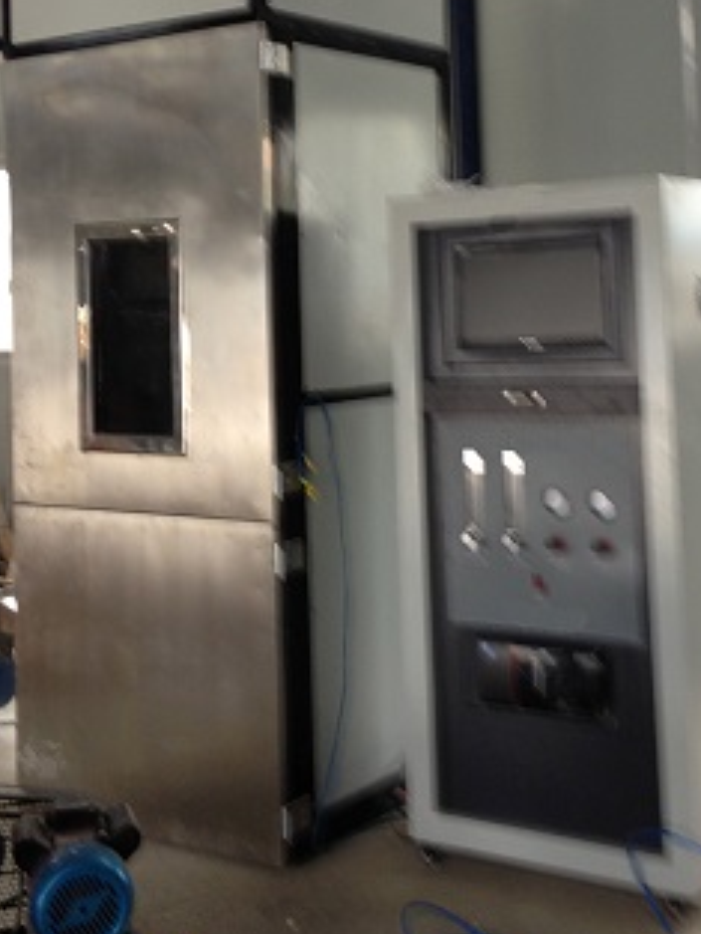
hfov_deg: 24.8
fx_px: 1592
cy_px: 239
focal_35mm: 59
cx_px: 358
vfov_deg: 32.1
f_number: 2.4
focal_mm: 4.13
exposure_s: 1/20
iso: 50
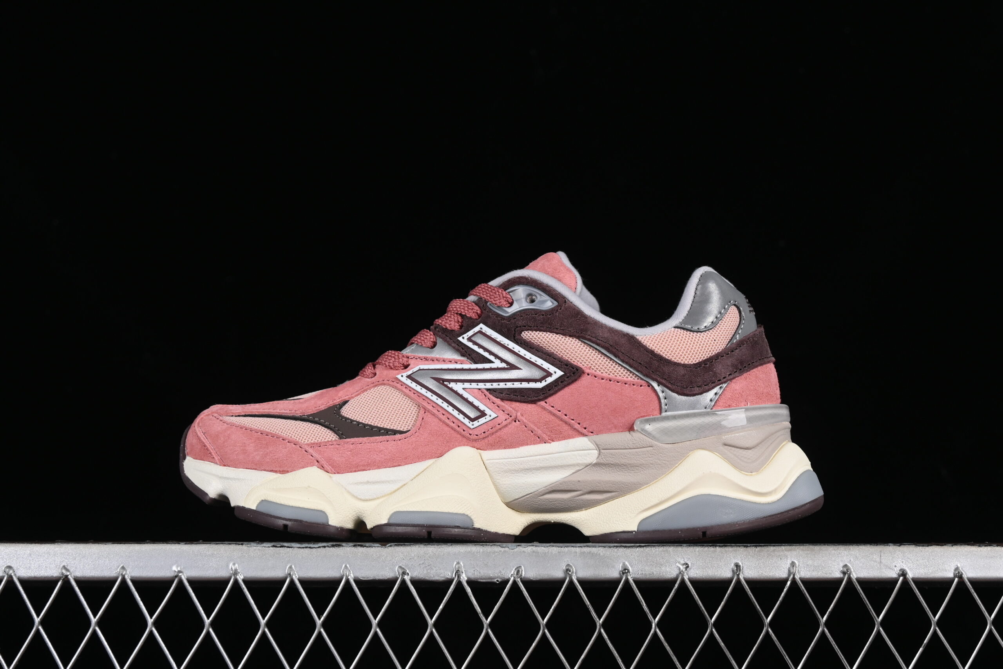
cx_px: 502
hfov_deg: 27.0
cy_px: 334
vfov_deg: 18.2
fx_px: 2090
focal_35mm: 75
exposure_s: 1/80
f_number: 8
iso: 160
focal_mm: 50
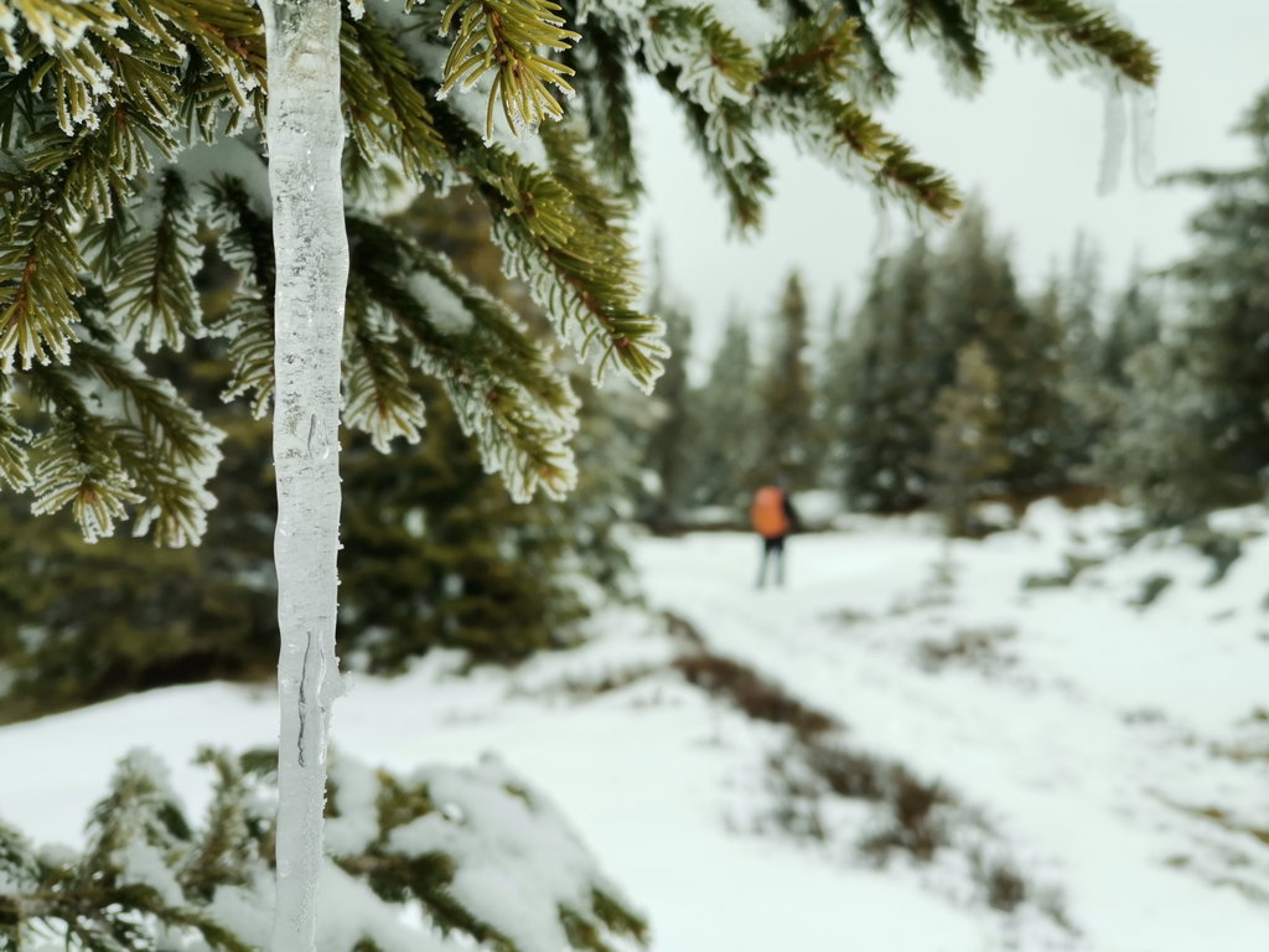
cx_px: 634
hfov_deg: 67.3
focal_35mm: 26
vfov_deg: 53.1
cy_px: 476
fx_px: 953
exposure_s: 1/708
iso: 50
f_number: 1.8
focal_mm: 4.75
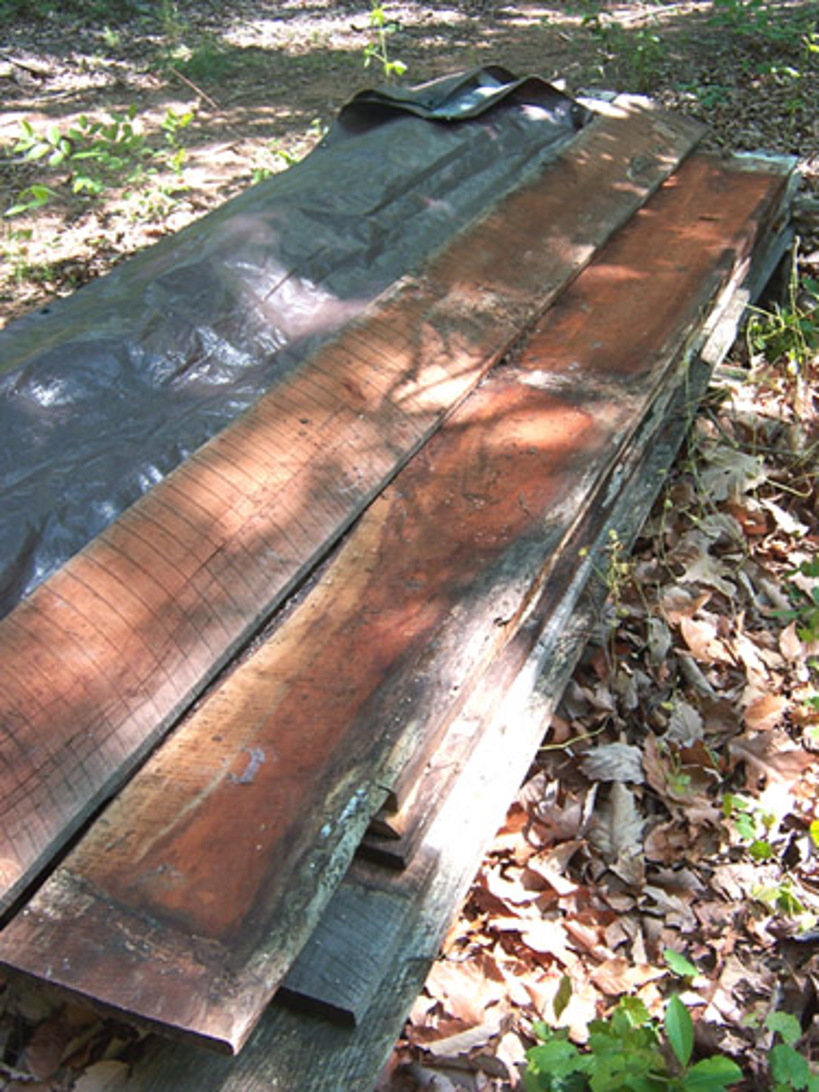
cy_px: 546
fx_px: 1262
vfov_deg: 46.8
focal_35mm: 40
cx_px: 410
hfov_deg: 36.0
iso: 80
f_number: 4
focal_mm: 6.7
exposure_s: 1/90
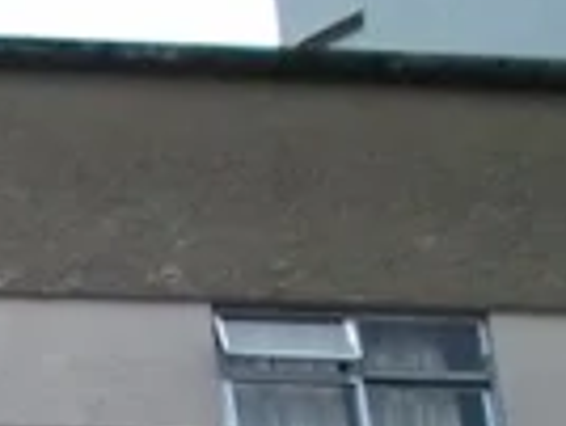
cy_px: 1147
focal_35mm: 191
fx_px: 3129
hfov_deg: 9.5
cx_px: -650
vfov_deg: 7.2
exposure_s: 1/500
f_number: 2.9
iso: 257
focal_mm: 5.7
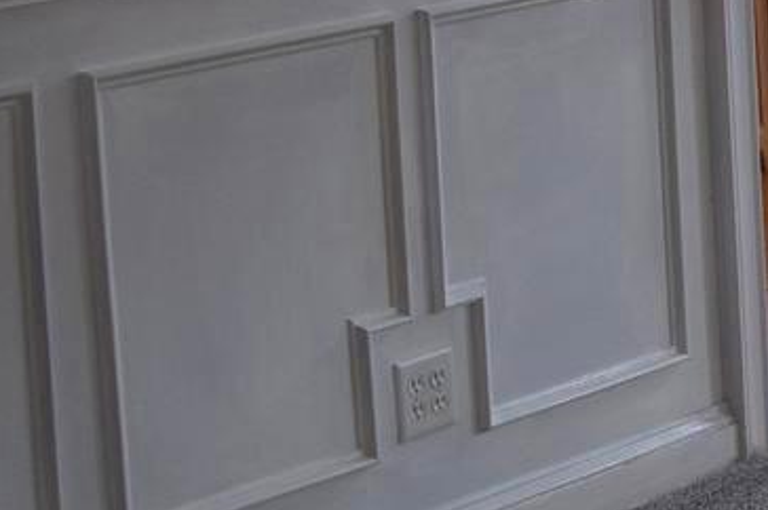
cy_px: 77
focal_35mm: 152
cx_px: 1228
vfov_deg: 9.0
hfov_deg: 12.7
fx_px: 3240
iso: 400
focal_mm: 18
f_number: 4.5
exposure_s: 1/80
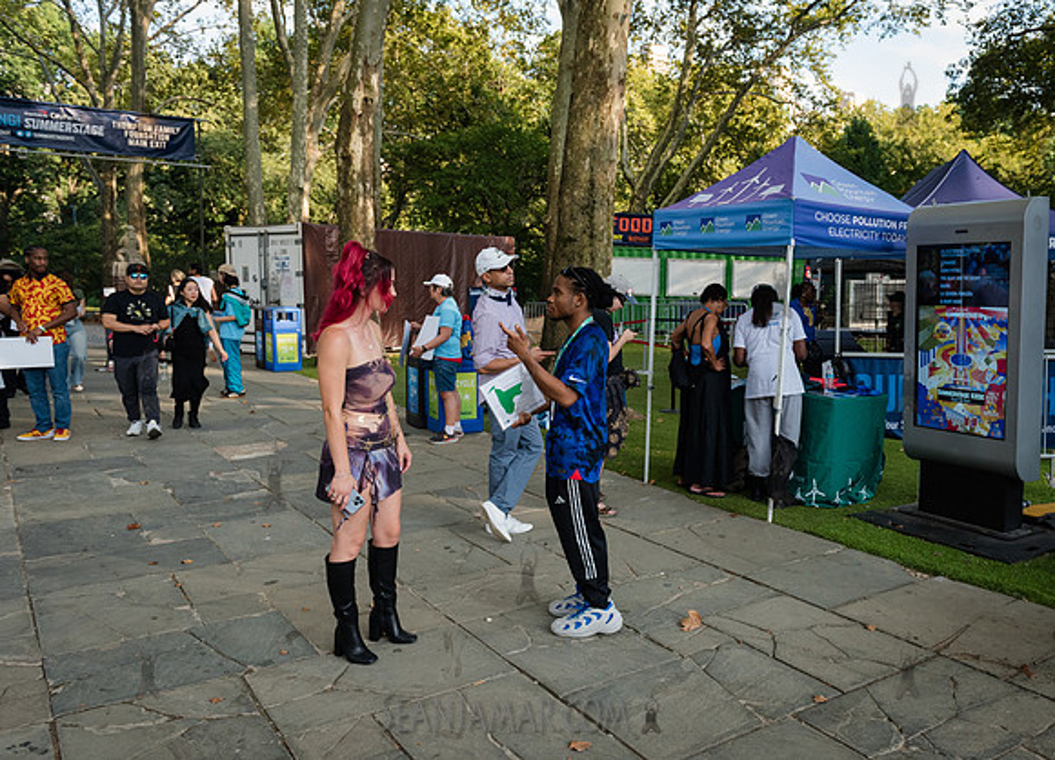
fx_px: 873
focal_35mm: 29
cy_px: 369
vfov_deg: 47.1
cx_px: 654
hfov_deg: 61.5
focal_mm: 24
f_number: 4
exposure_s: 1/1000
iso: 1000
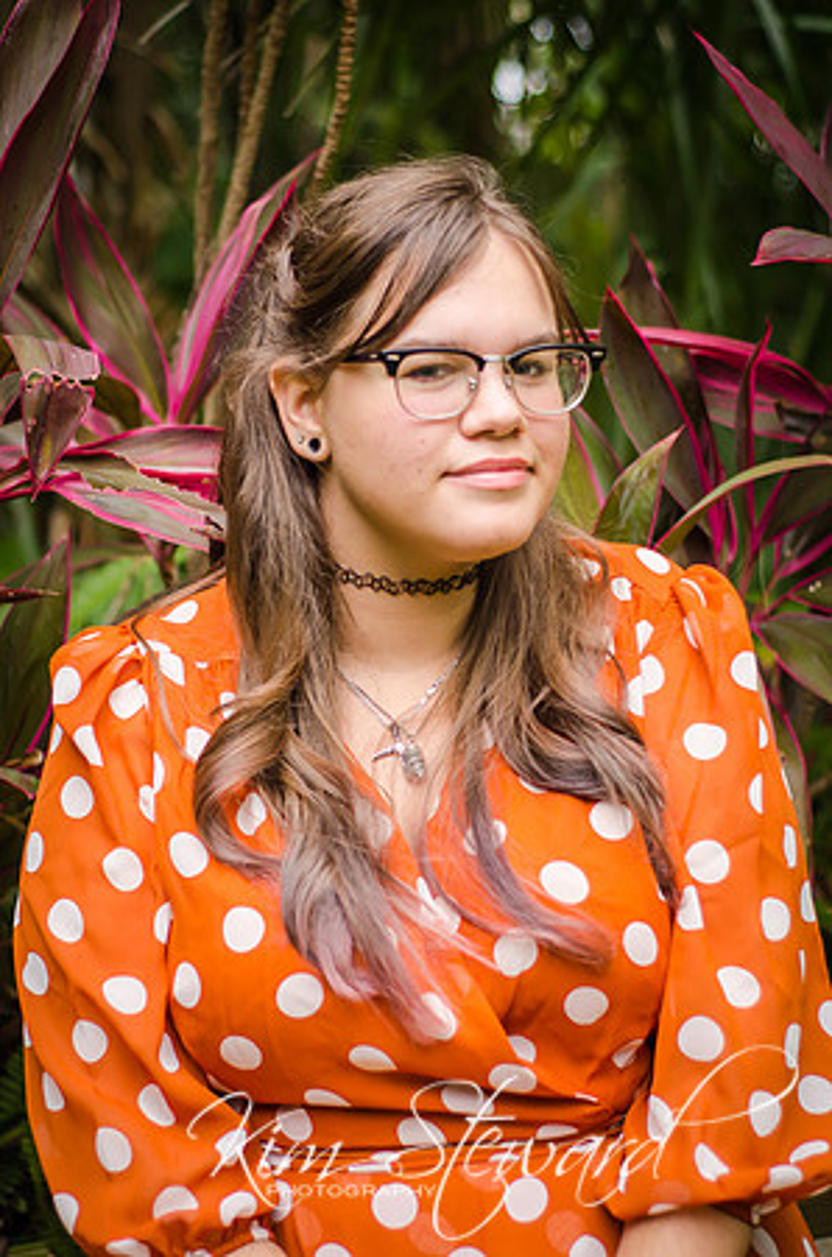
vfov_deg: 27.0
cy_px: 628
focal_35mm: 75
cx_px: 416
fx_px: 2612
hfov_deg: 18.1
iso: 100
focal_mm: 50
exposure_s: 1/250
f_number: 2.2
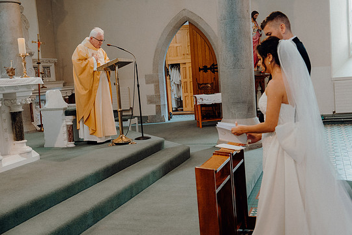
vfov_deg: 31.2
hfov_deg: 45.4
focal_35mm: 43
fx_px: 420
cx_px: 183
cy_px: 111
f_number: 3.5
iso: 2000
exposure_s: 1/160
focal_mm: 40
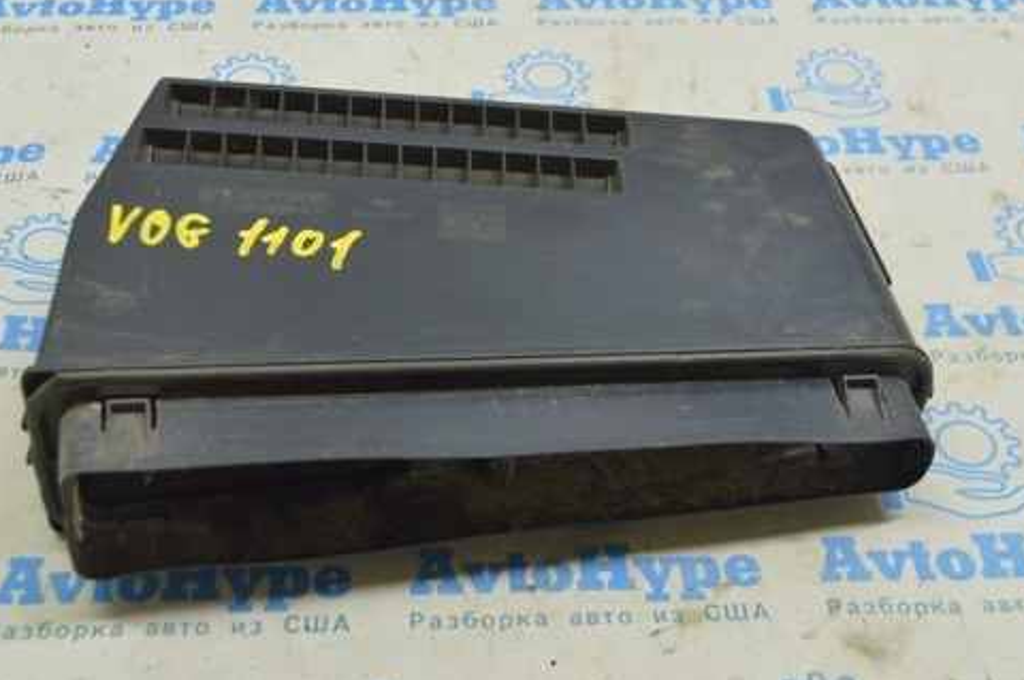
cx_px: 471
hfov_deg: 35.7
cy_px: 291
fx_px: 1591
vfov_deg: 24.1
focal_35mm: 56
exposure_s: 1/20
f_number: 5.6
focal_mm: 28
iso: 400
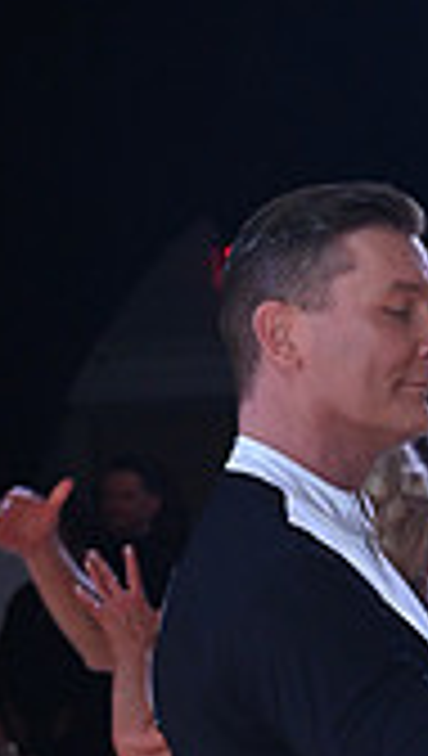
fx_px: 6250
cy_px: 1107
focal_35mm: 311
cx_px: 498
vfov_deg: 6.8
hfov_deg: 3.9
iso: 1600
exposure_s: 1/200
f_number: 11
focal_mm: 86
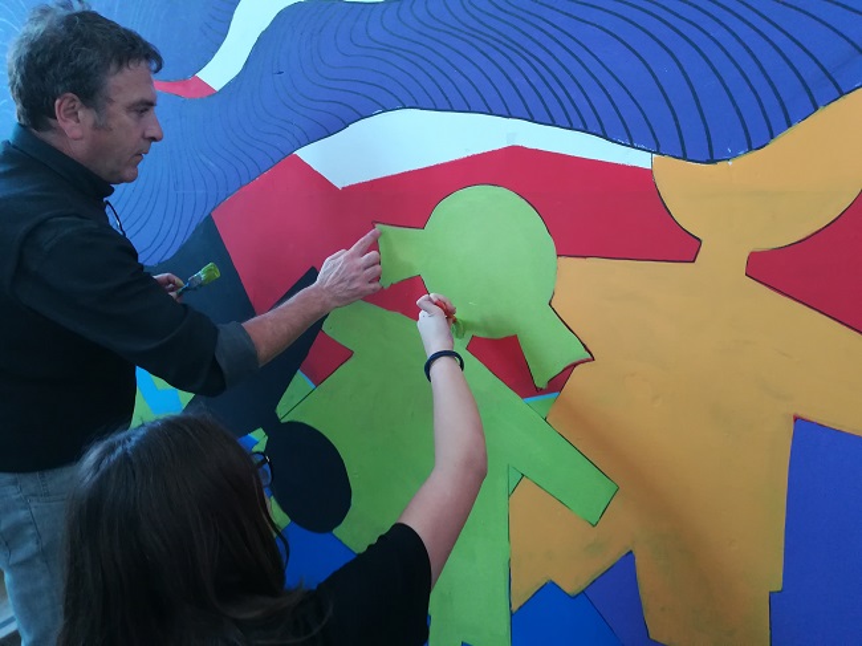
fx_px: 647
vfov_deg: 53.0
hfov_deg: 67.3
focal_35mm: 26
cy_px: 323
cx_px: 431
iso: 250
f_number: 2.2
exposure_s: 1/33.3
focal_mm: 3.83
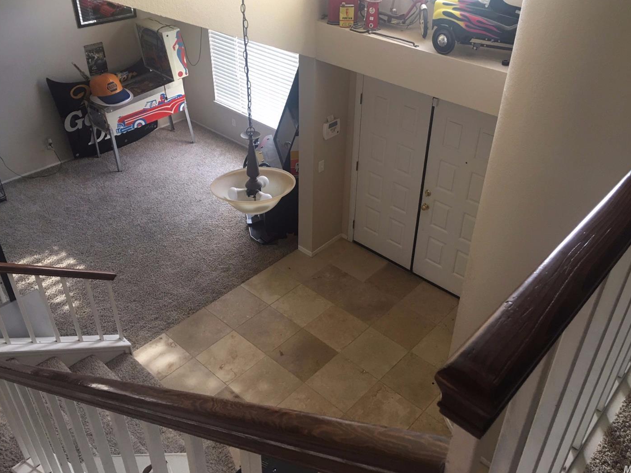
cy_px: 221
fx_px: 565
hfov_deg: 58.3
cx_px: 331
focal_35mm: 31
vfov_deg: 45.4
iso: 40
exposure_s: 1/15
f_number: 2.2
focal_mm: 4.15
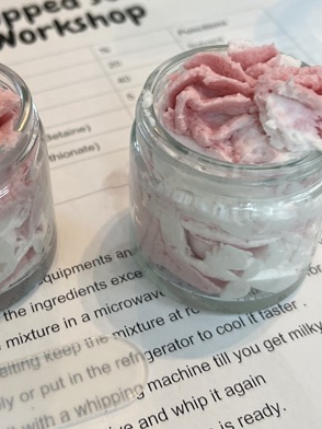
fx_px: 657
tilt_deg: -44.8
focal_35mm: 53
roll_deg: +3.5
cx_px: 103
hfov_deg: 27.3
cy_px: 158
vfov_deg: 35.9
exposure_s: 1/121
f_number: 1.5
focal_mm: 5.7
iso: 125
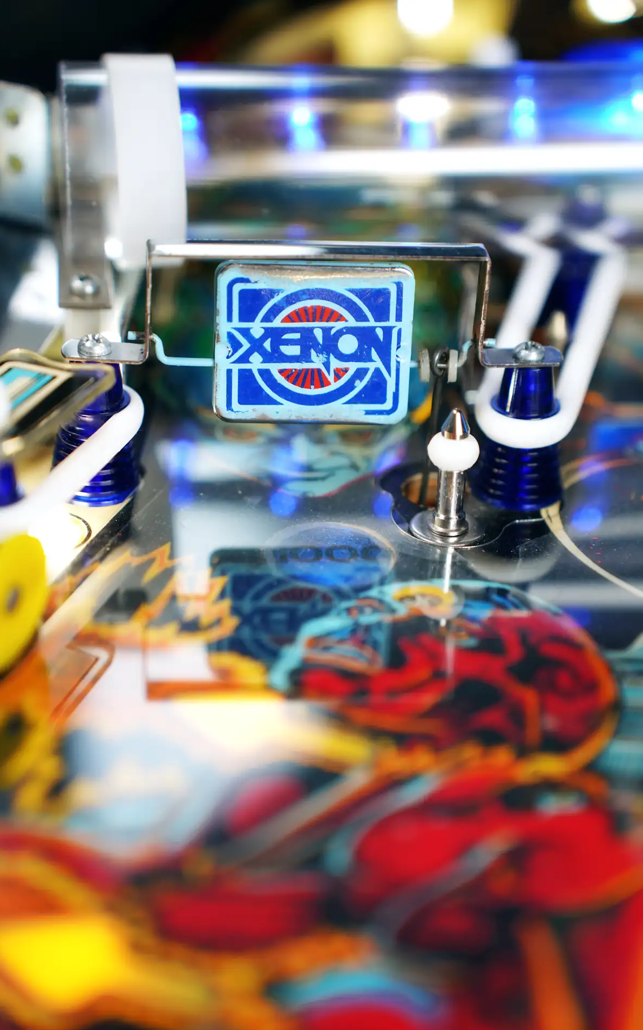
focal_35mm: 77
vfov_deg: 26.8
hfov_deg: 16.9
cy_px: 517
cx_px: 339
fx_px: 2159
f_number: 2.8
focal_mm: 75
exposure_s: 1/60
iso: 100
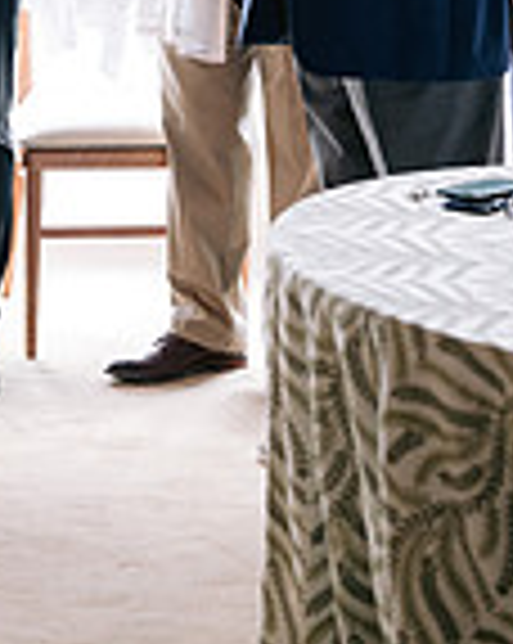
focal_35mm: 148
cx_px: -40
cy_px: -284
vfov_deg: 12.5
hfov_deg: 10.3
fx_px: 2815
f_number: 2.8
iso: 800
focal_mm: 50
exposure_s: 1/200
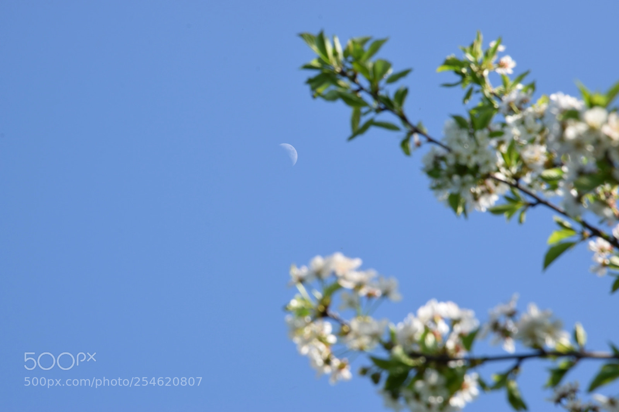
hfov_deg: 13.0
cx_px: 310
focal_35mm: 158
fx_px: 2707
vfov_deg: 8.7
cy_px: 206
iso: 100
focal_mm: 105
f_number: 16
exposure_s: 1/30
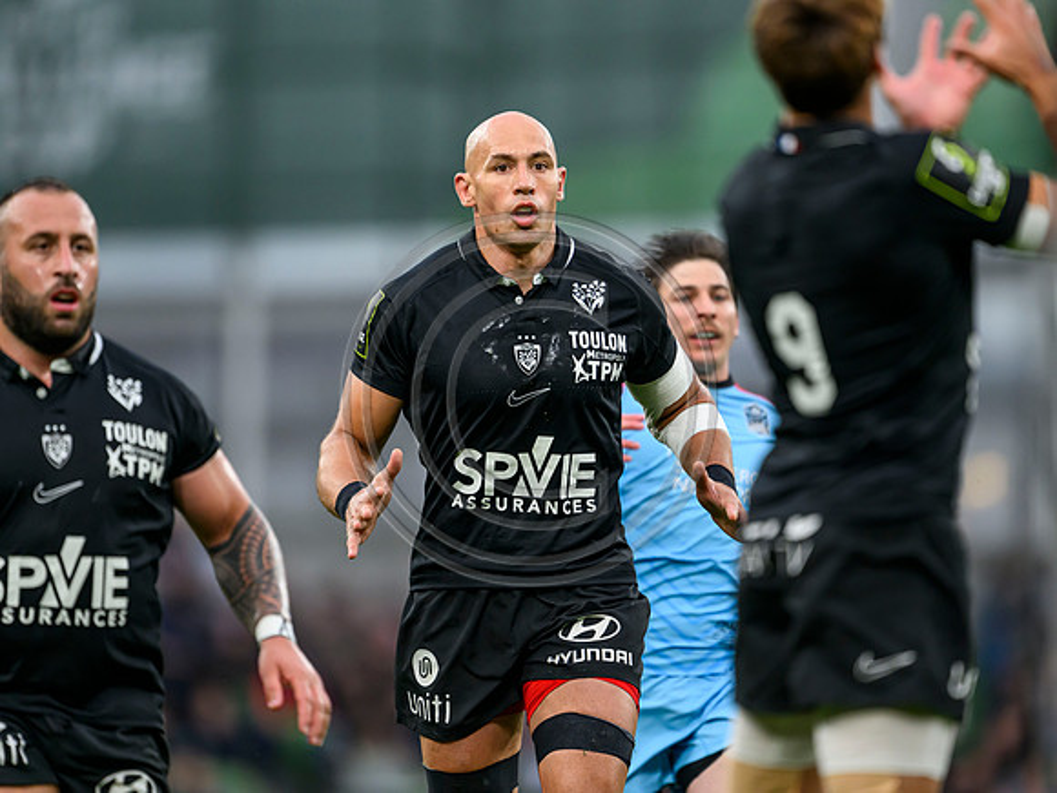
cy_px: 396
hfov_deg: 3.3
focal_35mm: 606
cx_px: 594
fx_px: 18491
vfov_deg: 2.5
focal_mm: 560
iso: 2000
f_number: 4
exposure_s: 1/1250
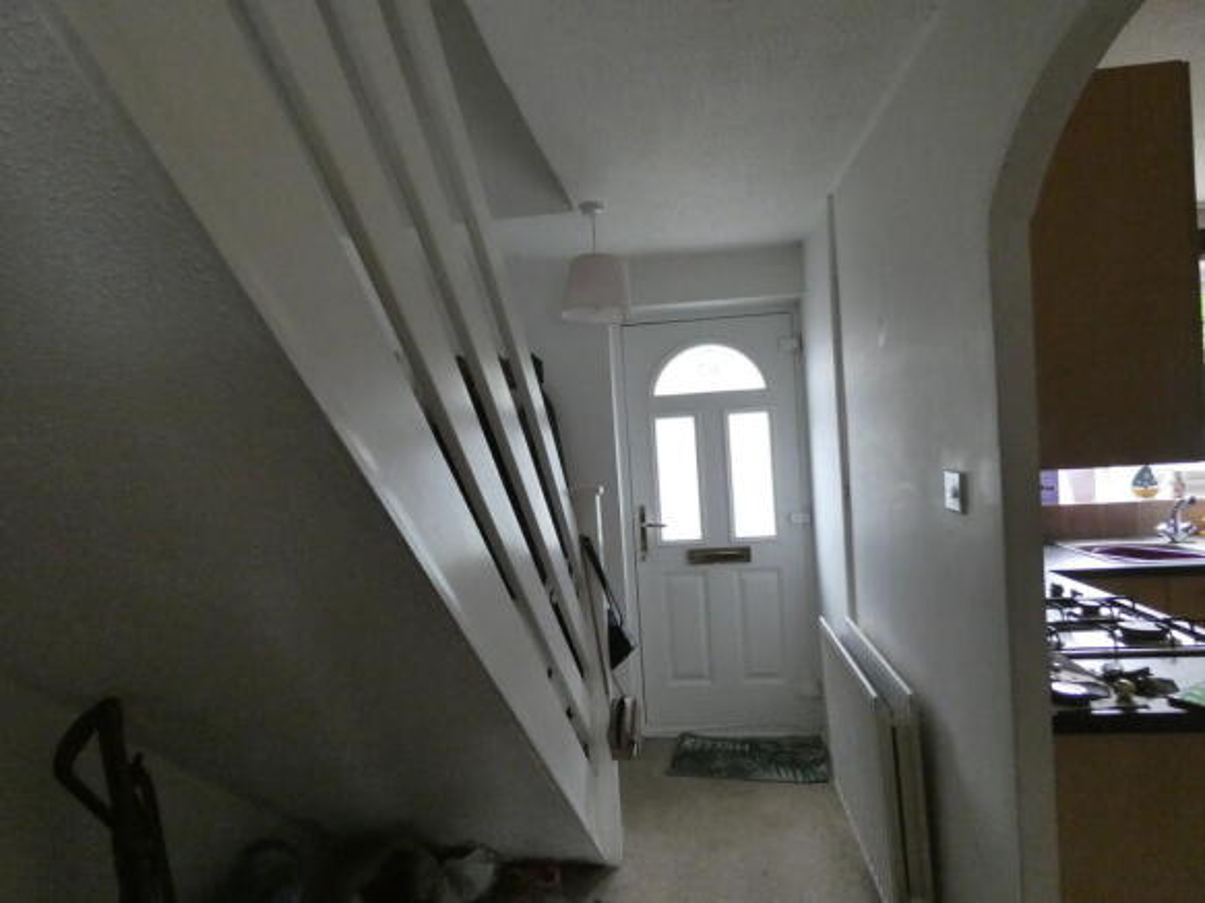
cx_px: 602
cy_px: 452
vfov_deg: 66.0
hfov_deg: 81.8
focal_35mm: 20
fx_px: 696
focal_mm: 3.6
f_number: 2.8
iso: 1250
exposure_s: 1/125
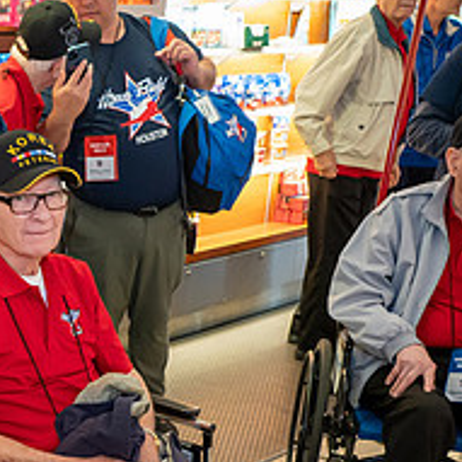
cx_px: -63
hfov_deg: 25.4
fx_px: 936
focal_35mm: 62
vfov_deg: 27.0
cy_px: 394
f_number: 5
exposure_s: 1/100
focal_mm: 24
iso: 3200
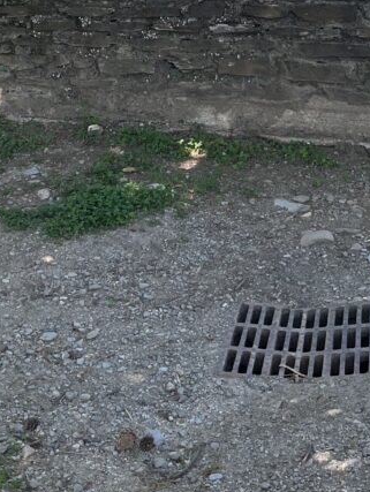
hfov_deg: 20.2
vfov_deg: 24.4
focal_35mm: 73
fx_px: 1039
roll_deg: +3.4
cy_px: -85
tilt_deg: -5.6
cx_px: 218
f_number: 1.6
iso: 50
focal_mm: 5.1
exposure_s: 1/577
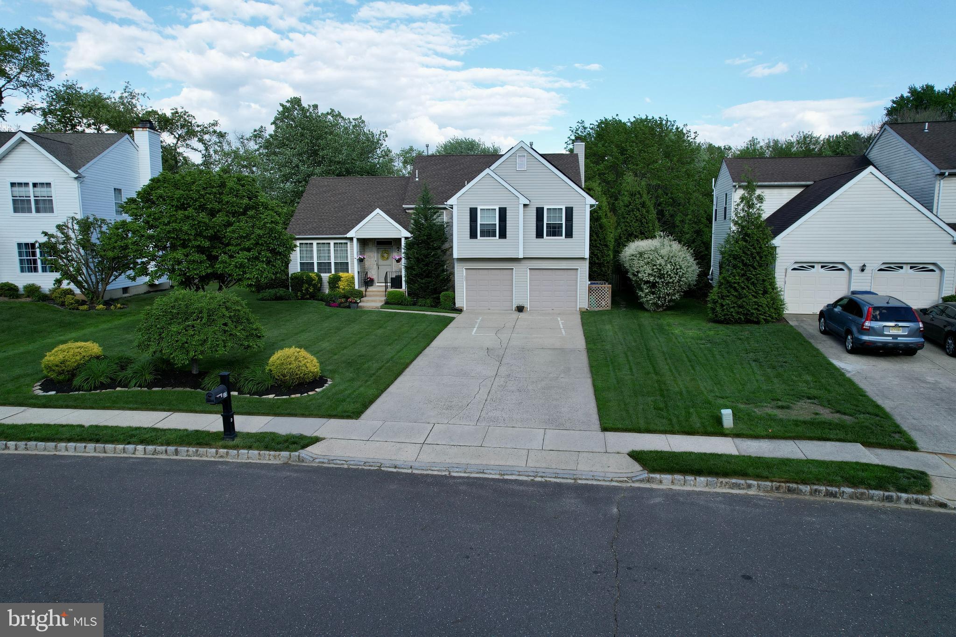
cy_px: 318
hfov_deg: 78.6
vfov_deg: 57.2
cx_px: 478
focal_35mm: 22
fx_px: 584
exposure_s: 1/1000
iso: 110
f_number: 2.8
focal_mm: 8.38
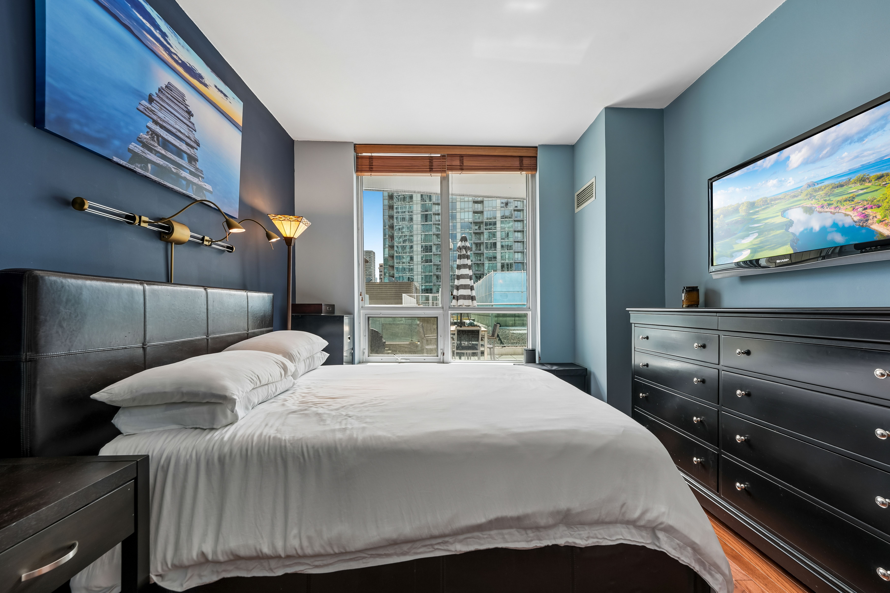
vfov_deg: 81.2
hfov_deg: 104.3
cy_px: 296
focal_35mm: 14
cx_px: 445
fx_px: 346
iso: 125
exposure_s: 1/20
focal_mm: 14
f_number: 8
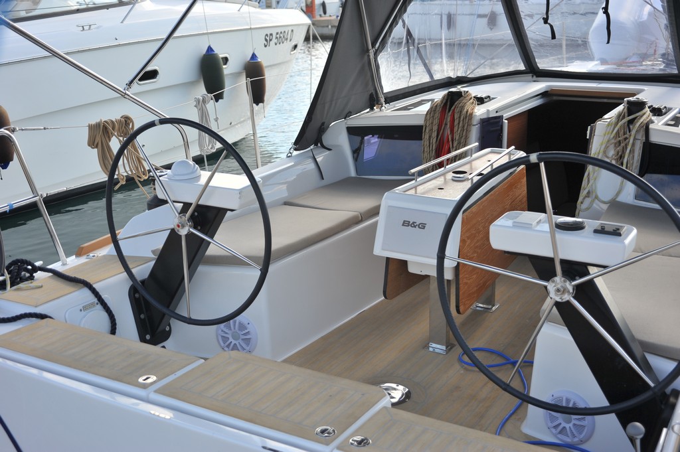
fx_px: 906
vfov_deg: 28.0
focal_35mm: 48
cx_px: 340
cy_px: 226
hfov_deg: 41.1
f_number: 6.3
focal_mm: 48
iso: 200
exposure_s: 1/400
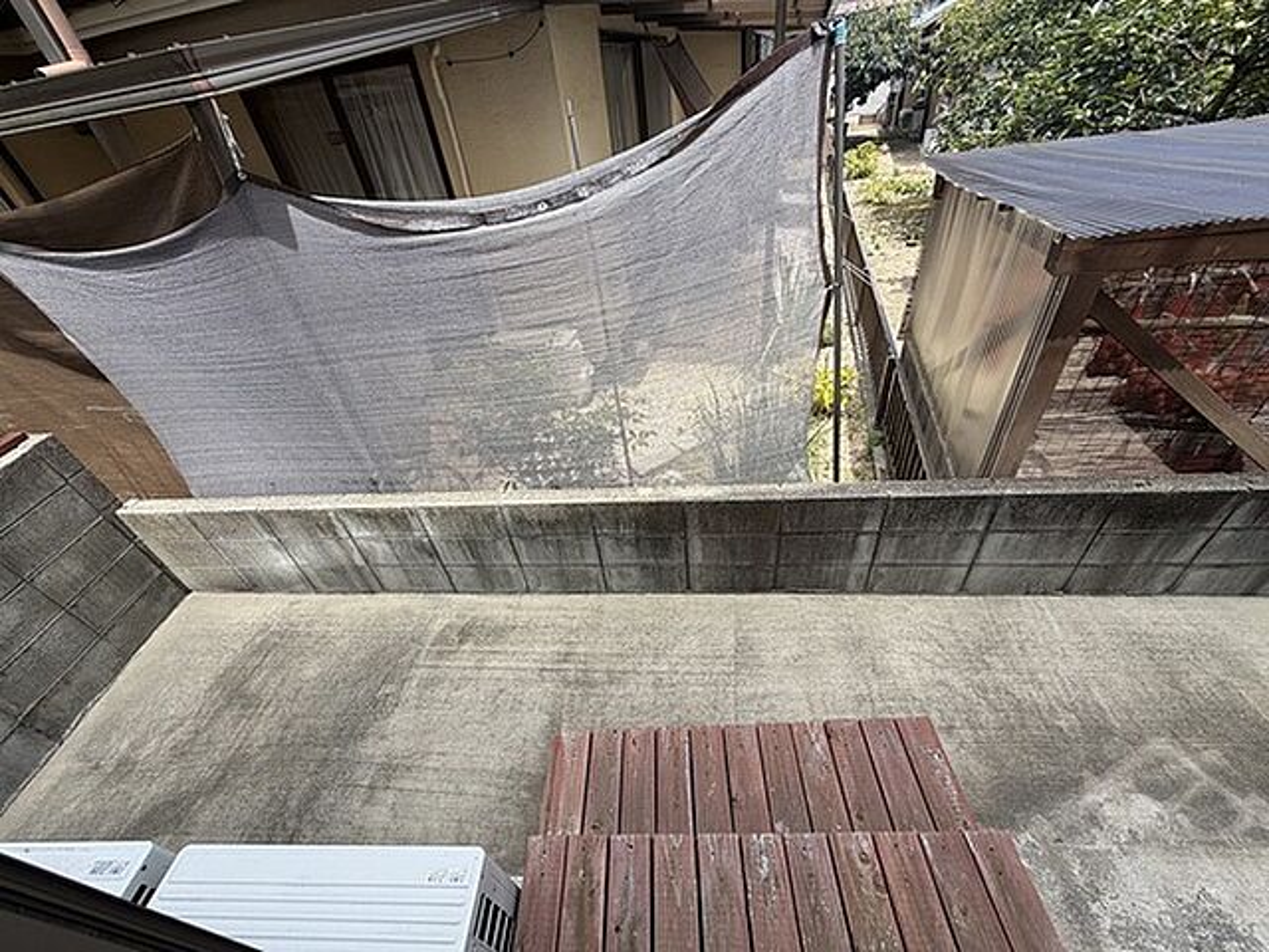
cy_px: 476
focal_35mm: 14
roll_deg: +9.1
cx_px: 634
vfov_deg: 85.7
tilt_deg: -37.0
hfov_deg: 102.1
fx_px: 513
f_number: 2.2
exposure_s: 1/502
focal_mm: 2.22
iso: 50
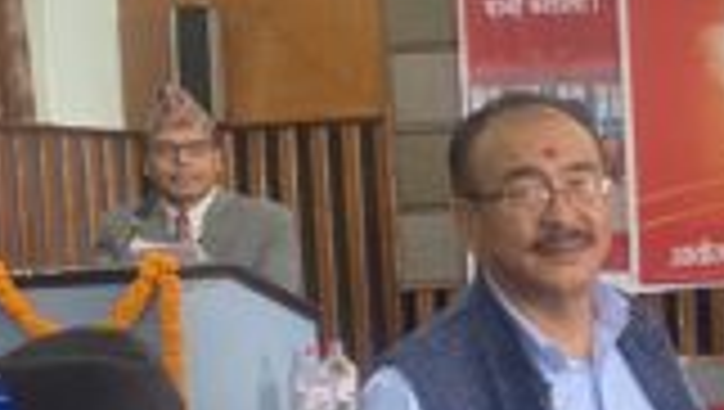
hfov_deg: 21.2
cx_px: 1016
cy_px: 264
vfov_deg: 13.8
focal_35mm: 88
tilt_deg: -1.9
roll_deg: +3.6
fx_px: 1691
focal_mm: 4.25
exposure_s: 1/50
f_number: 1.8
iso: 200
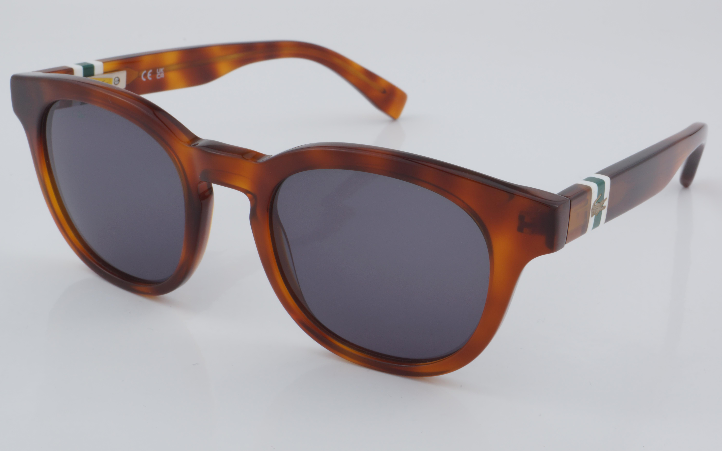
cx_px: 361
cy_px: 225
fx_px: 1515
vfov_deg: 16.9
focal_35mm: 77
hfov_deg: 26.8
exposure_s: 1/4
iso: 100
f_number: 32
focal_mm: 50
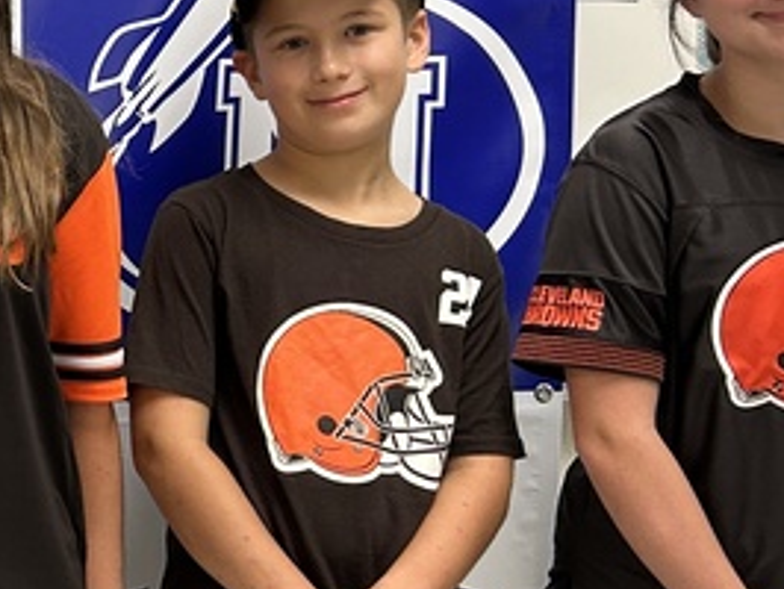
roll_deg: +0.5
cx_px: -386
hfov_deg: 17.6
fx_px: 2267
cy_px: 342
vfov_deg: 14.8
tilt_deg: -6.1
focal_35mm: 100
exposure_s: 1/60
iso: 125
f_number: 1.5
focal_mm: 5.7
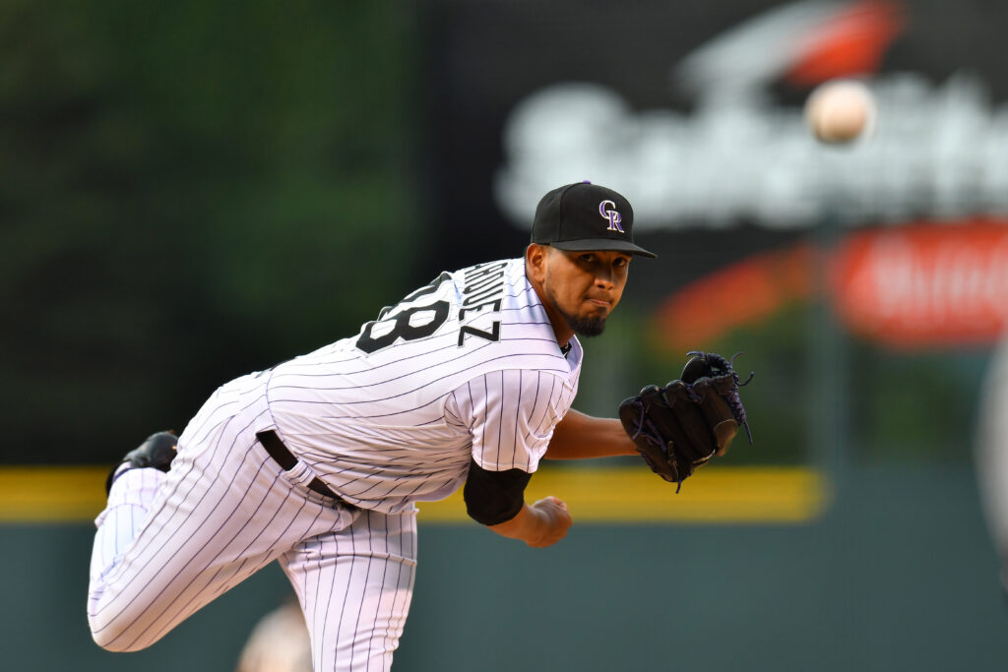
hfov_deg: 3.4
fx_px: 16801
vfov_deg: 2.3
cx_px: 504
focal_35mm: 600
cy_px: 336
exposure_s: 1/1600
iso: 800
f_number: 3.2
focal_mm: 400
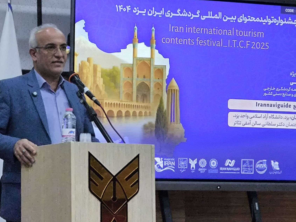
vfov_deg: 10.3
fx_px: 1231
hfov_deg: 13.7
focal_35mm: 144
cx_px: 87
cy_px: 114
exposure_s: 1/50
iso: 320
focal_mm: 7.1
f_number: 1.9
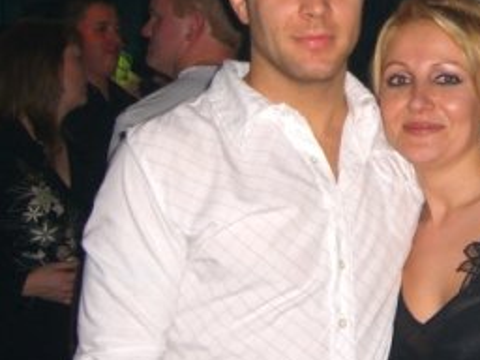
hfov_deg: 21.3
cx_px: 471
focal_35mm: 89
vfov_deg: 16.6
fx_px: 1234
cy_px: 133
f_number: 2.8
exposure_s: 1/60
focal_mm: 7.9
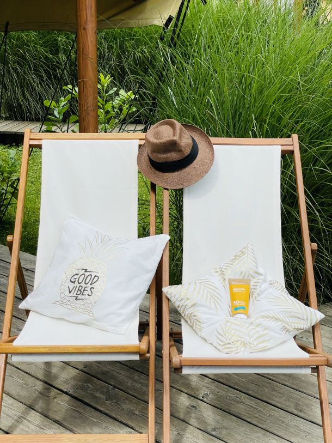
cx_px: 166
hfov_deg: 28.0
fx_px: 665
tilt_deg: -14.7
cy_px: 222
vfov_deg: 36.8
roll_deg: +0.0
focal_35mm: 52
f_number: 2
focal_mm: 6
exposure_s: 1/1295
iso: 25
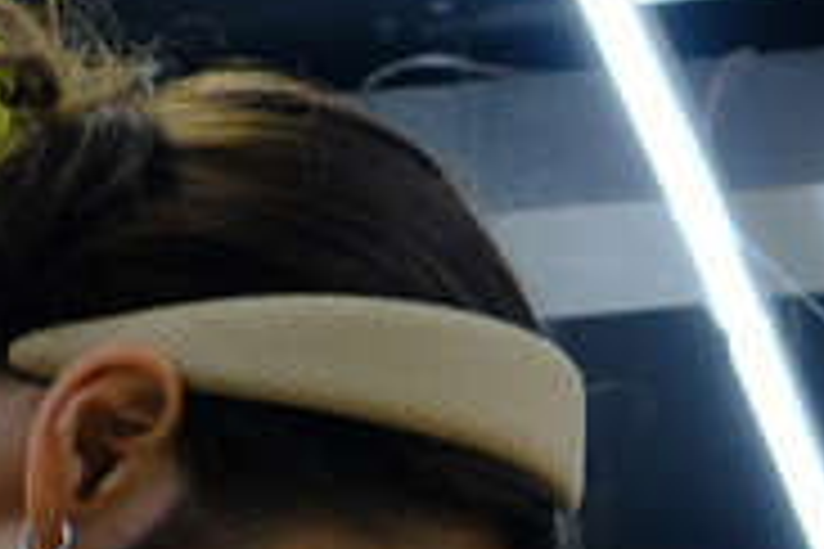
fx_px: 3593
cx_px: 261
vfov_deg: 7.5
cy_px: 1768
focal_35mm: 157
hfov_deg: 13.1
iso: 400
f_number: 3.6
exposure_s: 1/85
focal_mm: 16
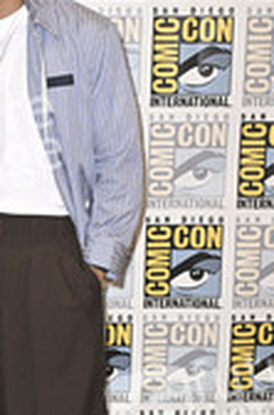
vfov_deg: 19.4
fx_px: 1206
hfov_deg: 12.8
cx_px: 7
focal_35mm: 105
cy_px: 279
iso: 2500
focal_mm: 44
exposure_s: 1/250
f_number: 5
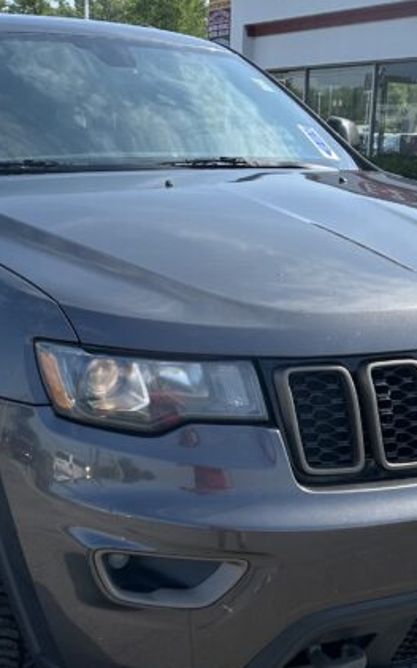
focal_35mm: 67
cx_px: 160
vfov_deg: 30.6
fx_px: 1219
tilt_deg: -9.4
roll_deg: -2.4
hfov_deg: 19.4
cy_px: 333
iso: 50
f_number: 1.5
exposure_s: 1/1698
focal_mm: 5.7
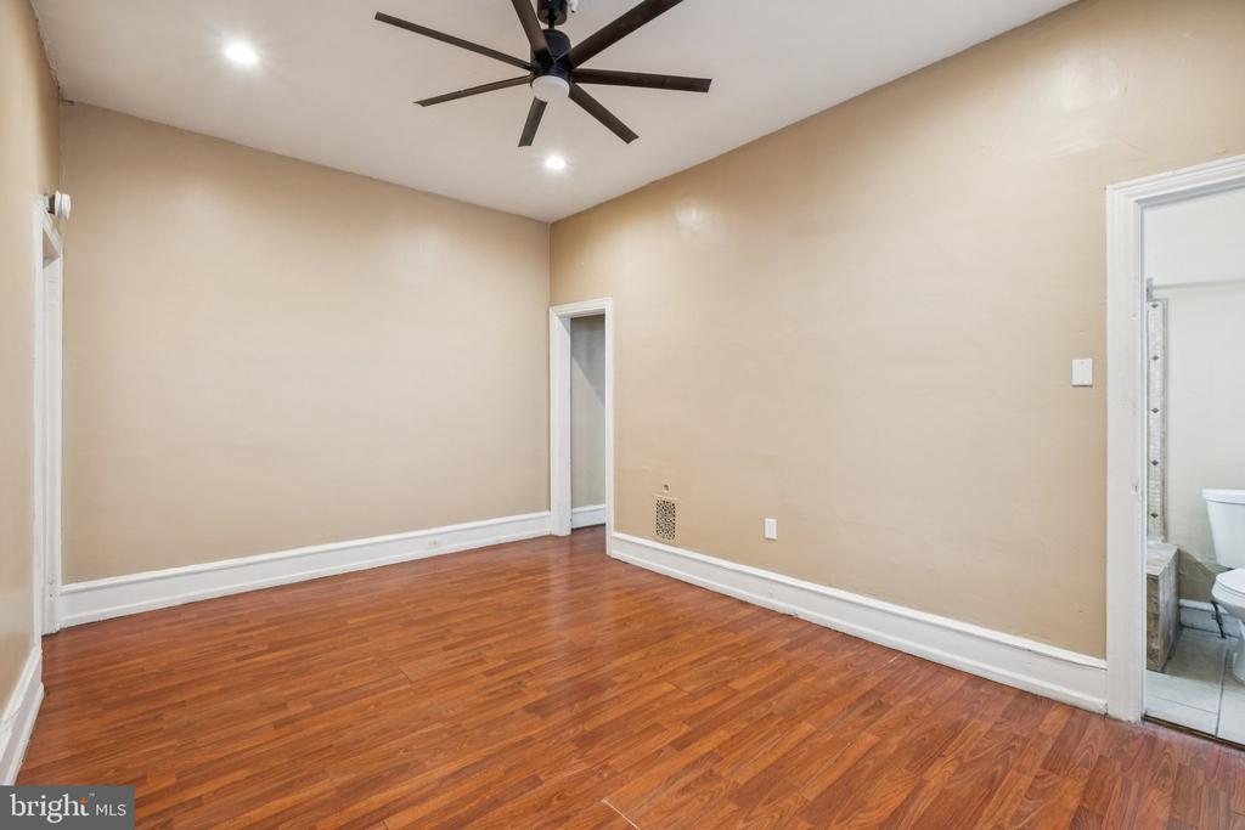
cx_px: 622
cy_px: 415
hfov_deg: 100.4
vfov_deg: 77.3
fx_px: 519
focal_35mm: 15
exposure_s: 1/3.33
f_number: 8
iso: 250
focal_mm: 10
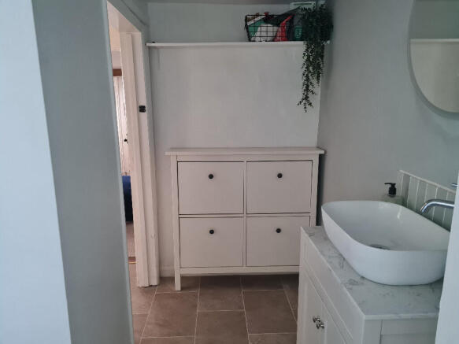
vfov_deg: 53.0
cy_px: 172
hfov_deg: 67.3
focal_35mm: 26
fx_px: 345
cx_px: 230
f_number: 1.8
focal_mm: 5.4
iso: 640
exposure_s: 1/33
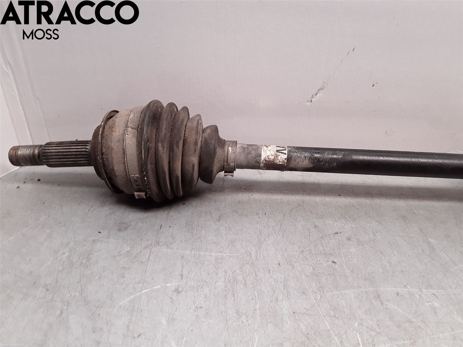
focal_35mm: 28
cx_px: 232
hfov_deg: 63.4
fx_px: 375
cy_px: 174
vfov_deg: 49.7
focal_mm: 2.91
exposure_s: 1/50
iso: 50
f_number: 1.9
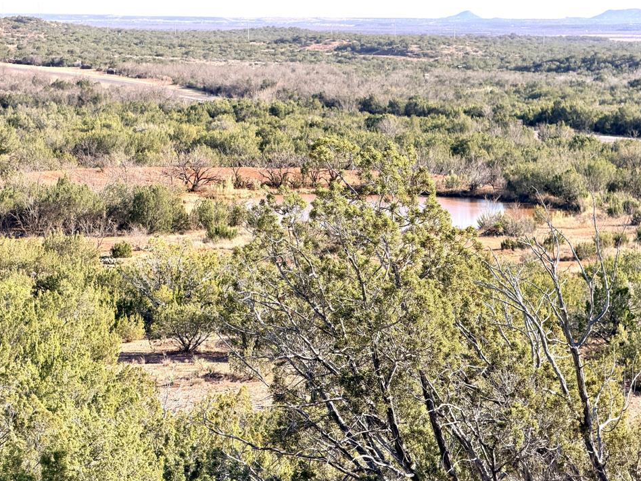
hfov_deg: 18.2
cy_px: 235
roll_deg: -1.1
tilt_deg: -5.7
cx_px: 331
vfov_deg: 13.7
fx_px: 2000
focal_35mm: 108
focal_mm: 16.89
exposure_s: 1/403
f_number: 2.8
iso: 50
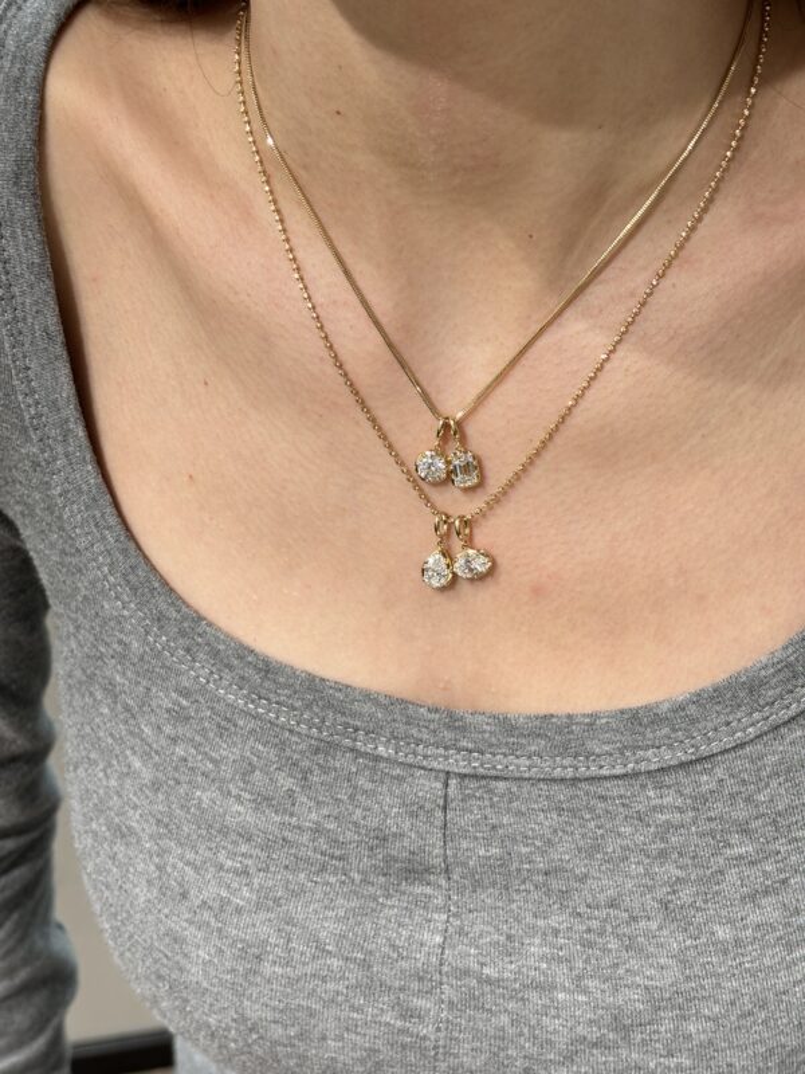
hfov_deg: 28.0
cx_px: 402
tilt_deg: -36.5
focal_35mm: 52
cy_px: 537
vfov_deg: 36.8
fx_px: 1612
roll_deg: +6.2
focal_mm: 5.96
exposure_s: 1/121
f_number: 1.6
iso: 40
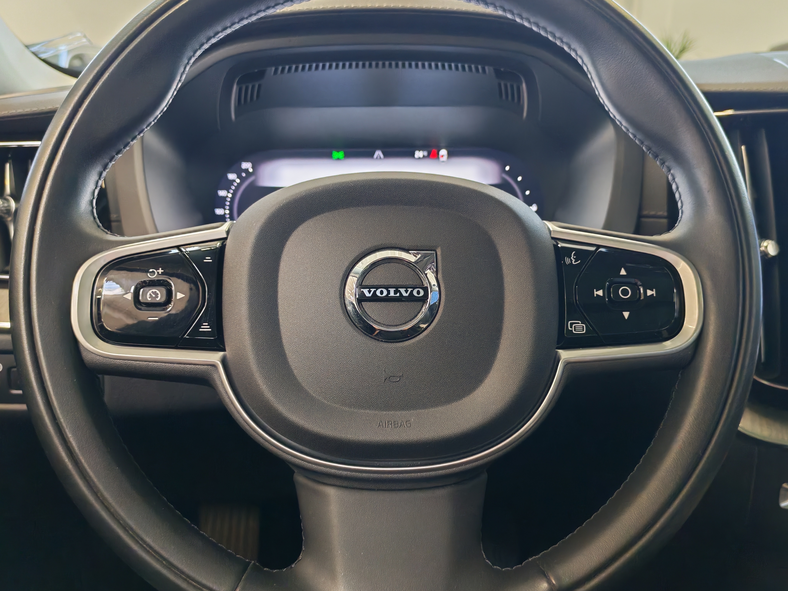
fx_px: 728
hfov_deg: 56.8
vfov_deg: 44.2
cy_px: 296
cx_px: 394
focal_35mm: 32
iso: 1250
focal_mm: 6.12
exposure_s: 1/120
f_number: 1.9
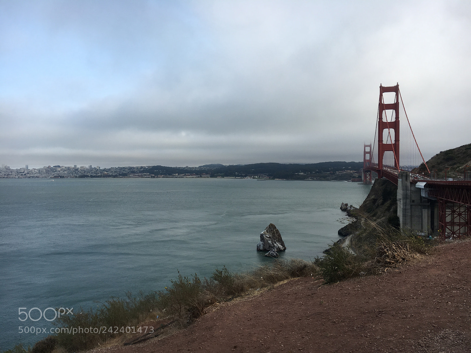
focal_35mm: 29
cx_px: 236
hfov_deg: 61.7
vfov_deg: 48.2
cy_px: 176
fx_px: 395
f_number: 2.2
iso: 25
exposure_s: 1/1183
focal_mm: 4.15
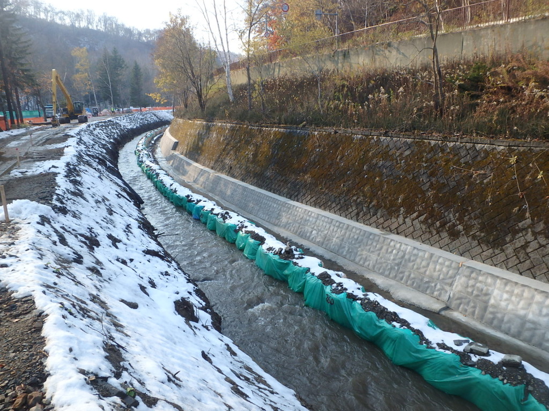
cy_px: 206
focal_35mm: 26
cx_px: 274
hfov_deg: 67.3
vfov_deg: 53.1
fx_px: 412
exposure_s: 1/200
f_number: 4.3
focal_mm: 4.7
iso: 125
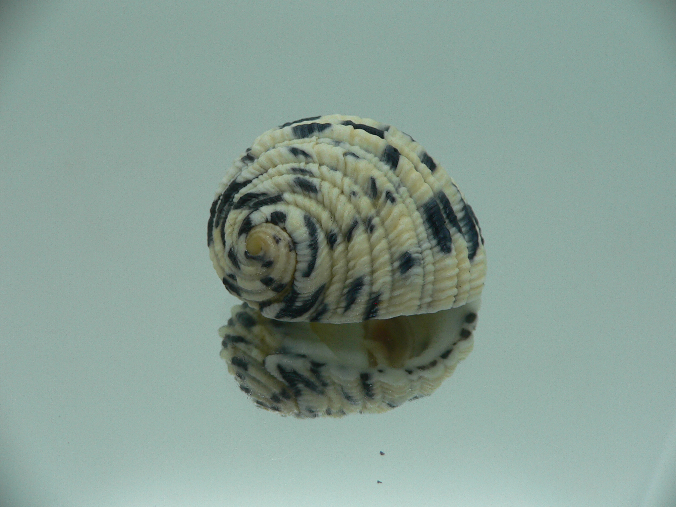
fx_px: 683
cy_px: 254
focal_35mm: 35
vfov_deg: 40.7
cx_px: 338
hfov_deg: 52.6
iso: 80
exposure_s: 1/60
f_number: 2.8
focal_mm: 4.6
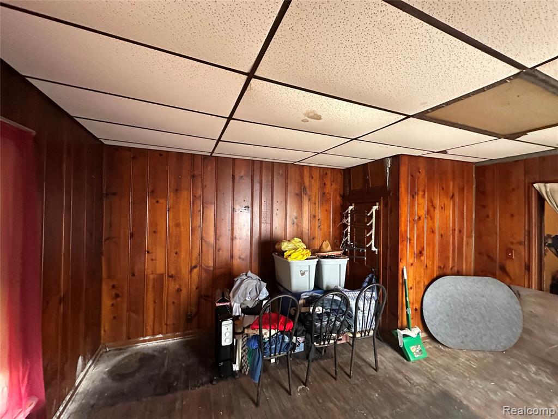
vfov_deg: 85.7
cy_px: 210
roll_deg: -1.0
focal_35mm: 14
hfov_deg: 102.1
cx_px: 279
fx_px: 226
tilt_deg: +1.9
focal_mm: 2.22
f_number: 2.2
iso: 1000
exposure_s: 1/60
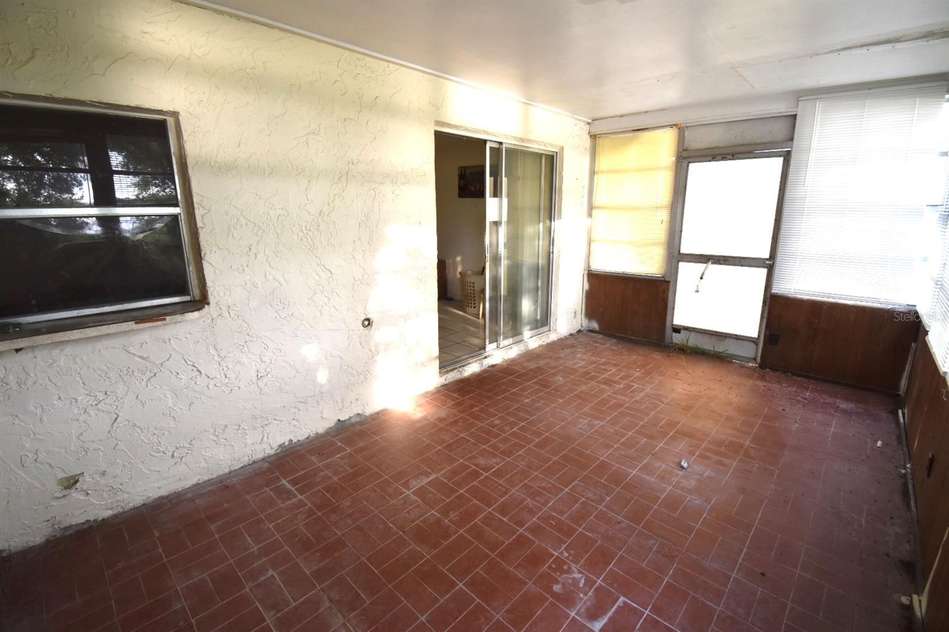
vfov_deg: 77.3
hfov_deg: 100.4
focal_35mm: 15
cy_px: 316
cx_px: 474
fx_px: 395
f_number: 5
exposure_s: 1/100
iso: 400
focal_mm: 10
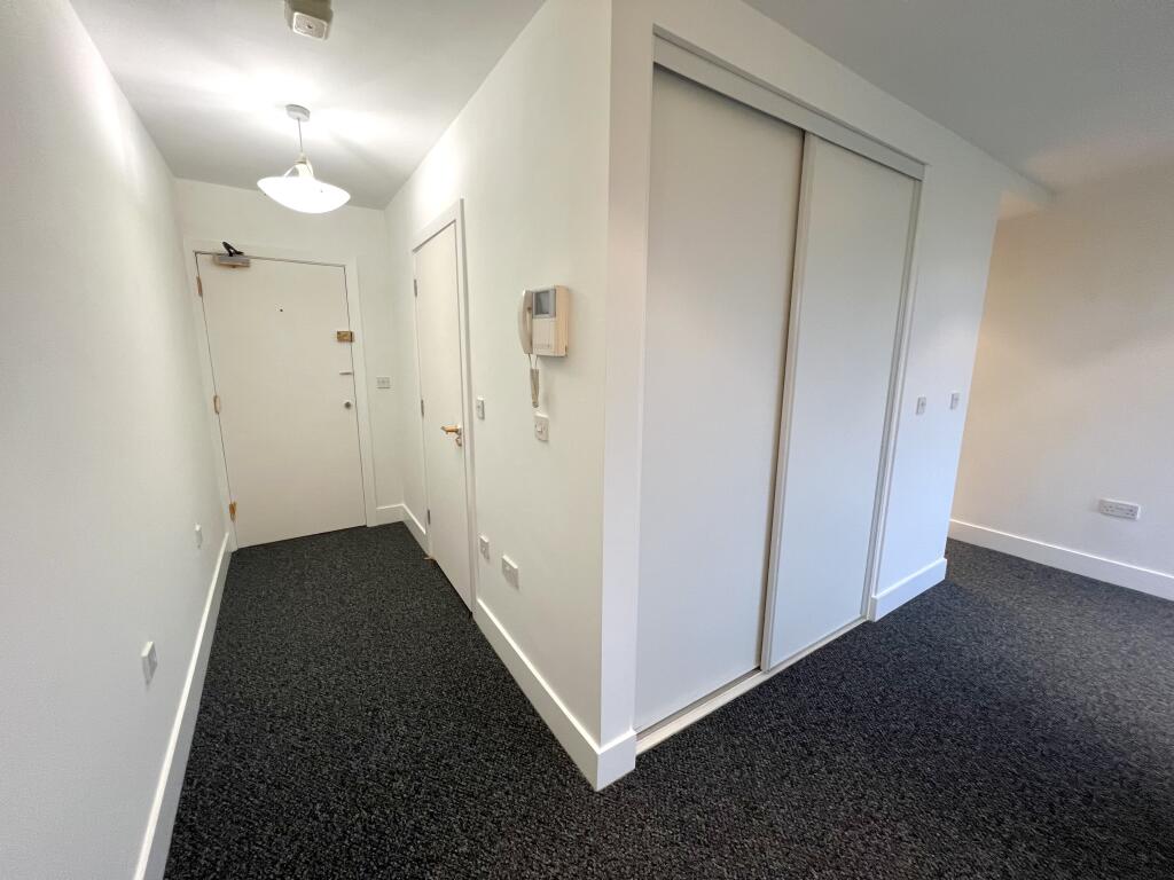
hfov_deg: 106.2
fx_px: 441
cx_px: 587
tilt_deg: -10.7
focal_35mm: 13
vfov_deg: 89.9
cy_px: 440
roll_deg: -0.2
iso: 160
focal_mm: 1.57
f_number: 1.8
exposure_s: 1/50
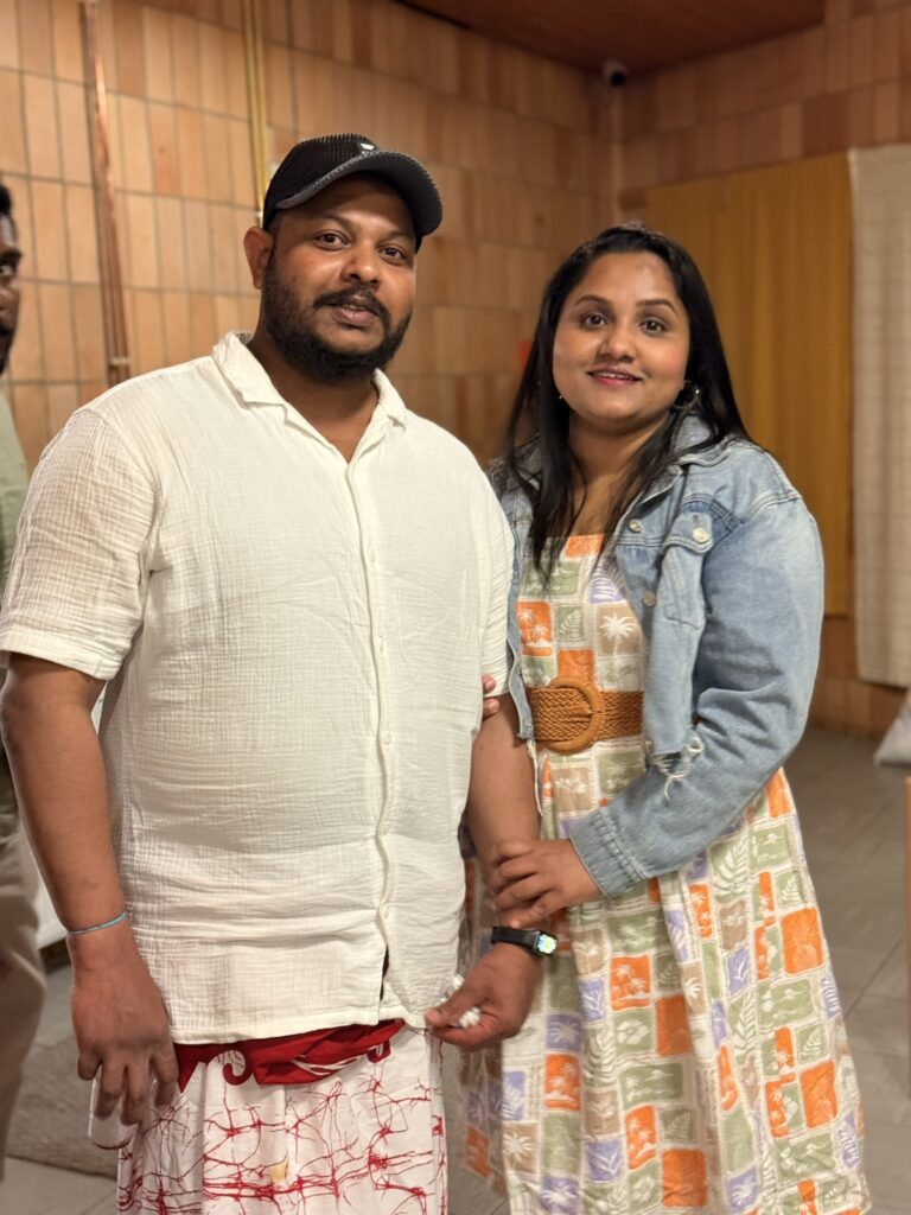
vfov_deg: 39.7
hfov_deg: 30.3
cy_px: 608
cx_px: 456
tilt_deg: -7.1
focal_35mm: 48
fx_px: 1684
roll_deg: +1.7
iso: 500
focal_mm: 6.76
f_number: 1.78
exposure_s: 1/33
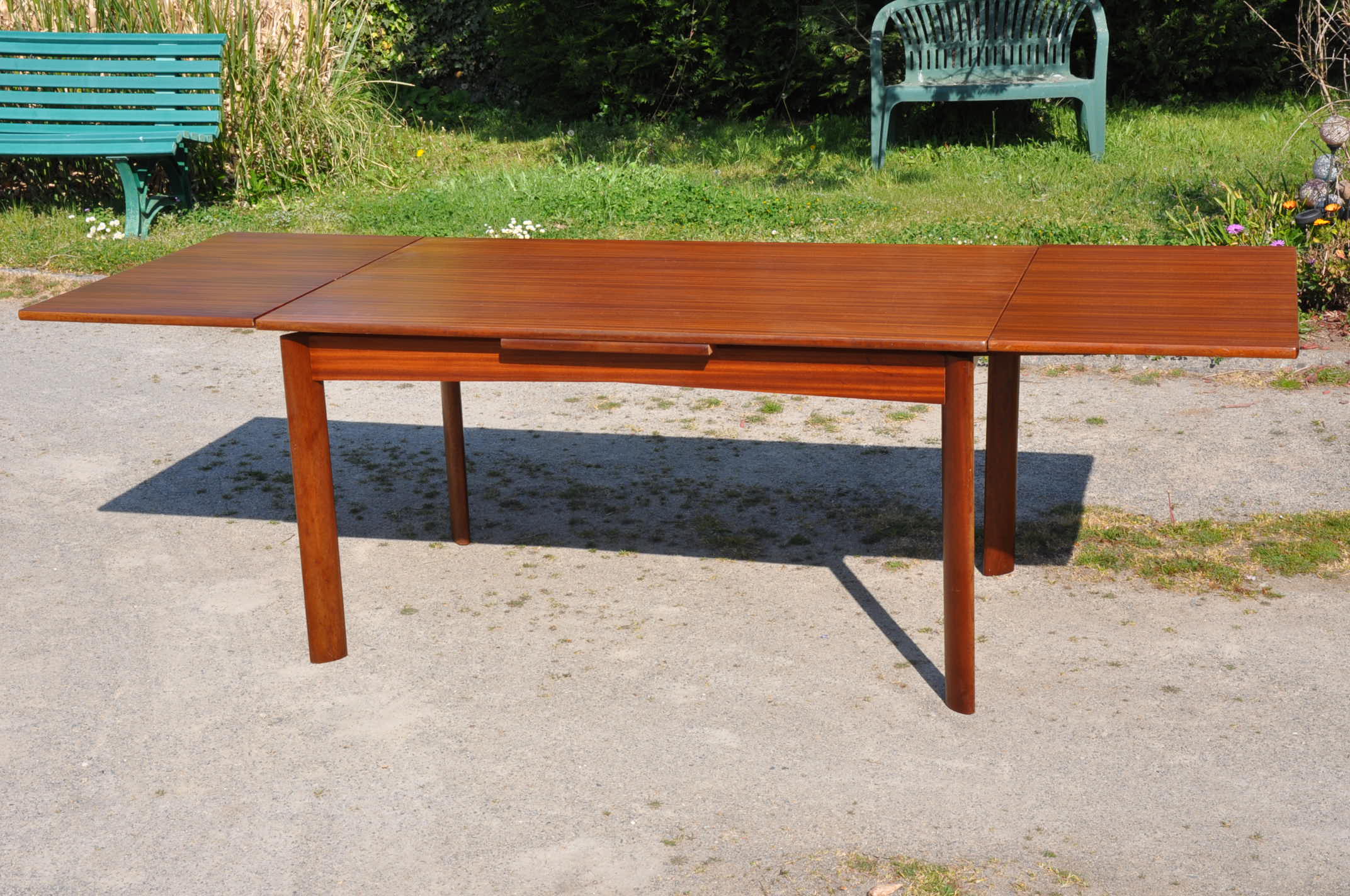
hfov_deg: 37.9
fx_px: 1966
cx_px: 675
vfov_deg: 25.7
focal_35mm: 52
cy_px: 448
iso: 400
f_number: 16
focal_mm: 35
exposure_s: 1/250
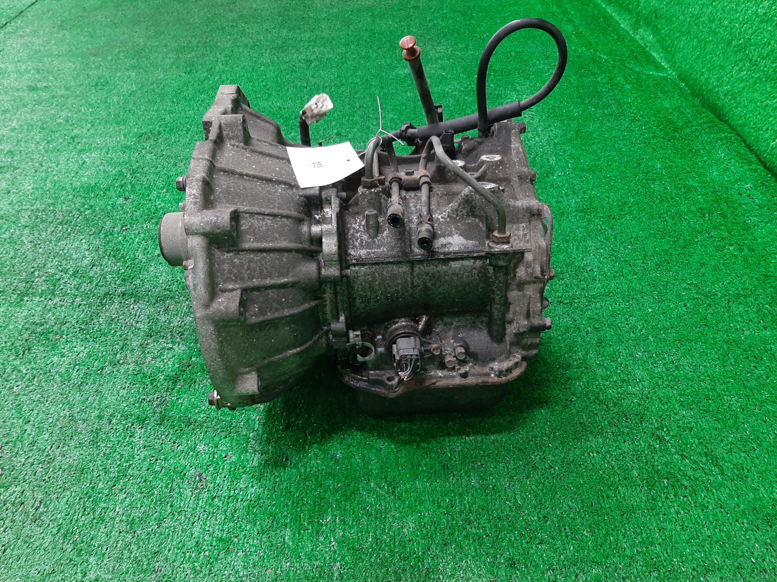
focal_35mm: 26
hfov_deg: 67.3
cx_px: 388
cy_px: 291
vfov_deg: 53.1
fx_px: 584
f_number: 1.7
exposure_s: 1/50
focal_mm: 3.93
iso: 147
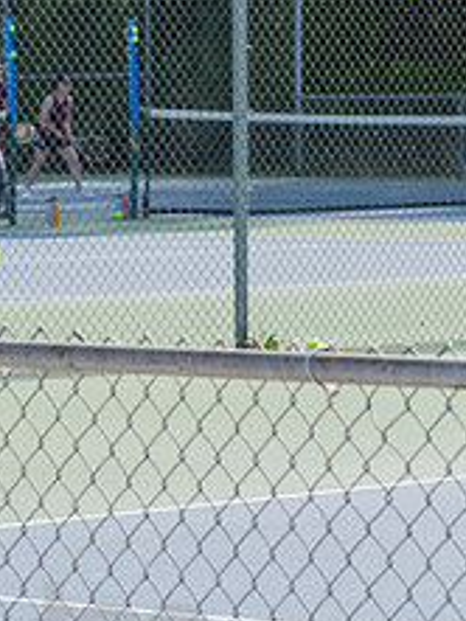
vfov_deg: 6.7
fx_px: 5290
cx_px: -269
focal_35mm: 295
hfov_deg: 5.0
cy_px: 289
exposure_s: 1/2000
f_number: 5.6
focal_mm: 78
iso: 1000
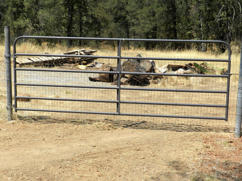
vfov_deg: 27.5
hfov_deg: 36.2
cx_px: 121
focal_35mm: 53
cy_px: 90
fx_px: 371
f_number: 4.4
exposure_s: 1/800
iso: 160
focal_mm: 9.4
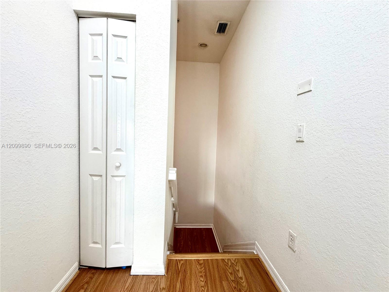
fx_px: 157
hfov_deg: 102.1
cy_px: 146
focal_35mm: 14
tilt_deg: -3.7
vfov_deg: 85.7
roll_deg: -1.5
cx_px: 194
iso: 200
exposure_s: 1/120
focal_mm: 2.22
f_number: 2.2
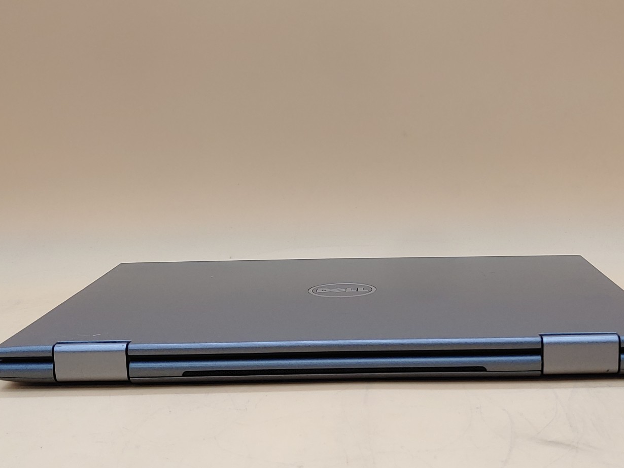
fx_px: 865
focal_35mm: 48
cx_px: 345
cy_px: 249
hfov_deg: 39.6
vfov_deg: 30.3
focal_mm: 4.36
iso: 50
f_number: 1.8
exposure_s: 1/160
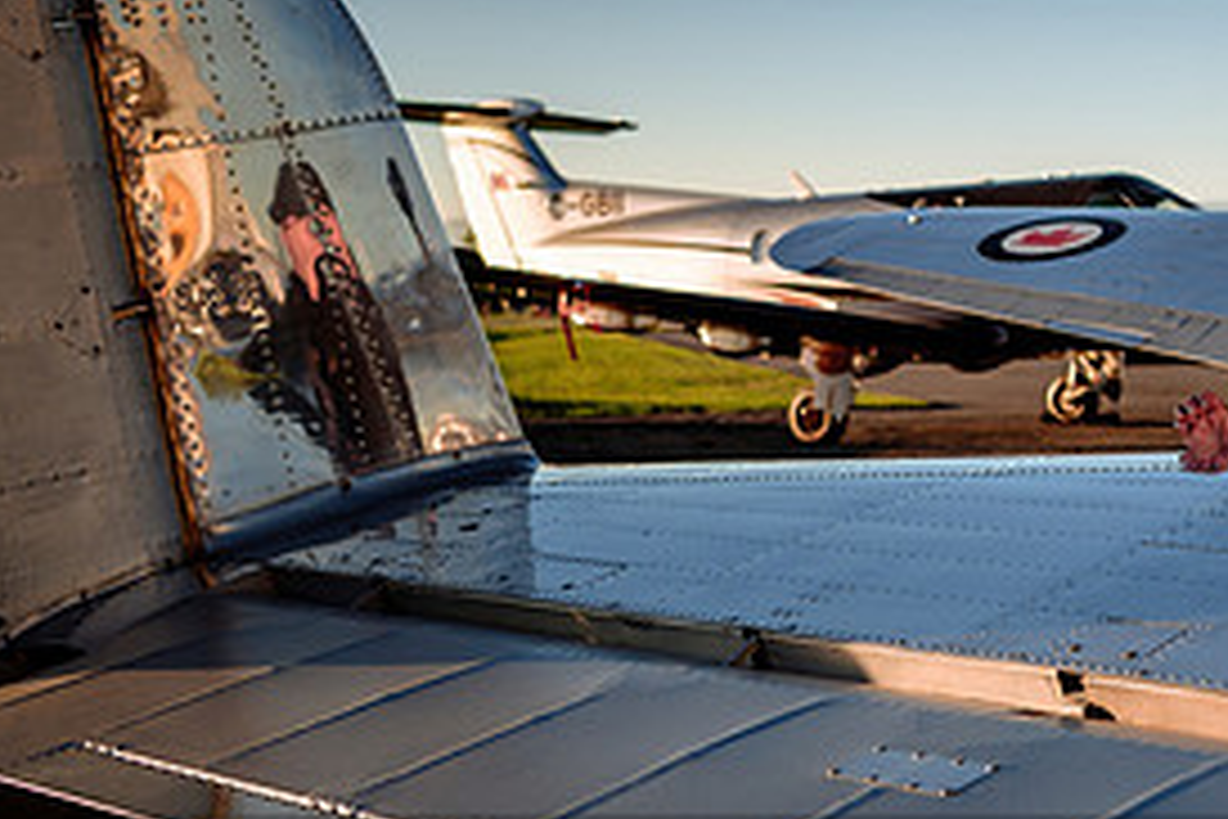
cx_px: 1152
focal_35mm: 68
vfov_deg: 20.0
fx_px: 2319
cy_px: 349
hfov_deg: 28.3
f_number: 3.5
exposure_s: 1/250
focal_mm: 32
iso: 64
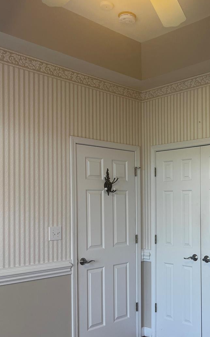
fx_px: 375
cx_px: 172
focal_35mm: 41
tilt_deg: +1.2
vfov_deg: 47.9
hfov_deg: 30.4
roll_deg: +0.0
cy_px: 206
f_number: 1.5
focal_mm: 5.7
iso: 50
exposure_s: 1/120
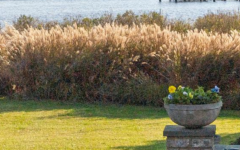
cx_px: 190
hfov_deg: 11.7
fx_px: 1164
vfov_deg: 7.3
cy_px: -14
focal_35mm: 178
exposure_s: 1/40
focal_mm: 32
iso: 320
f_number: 8
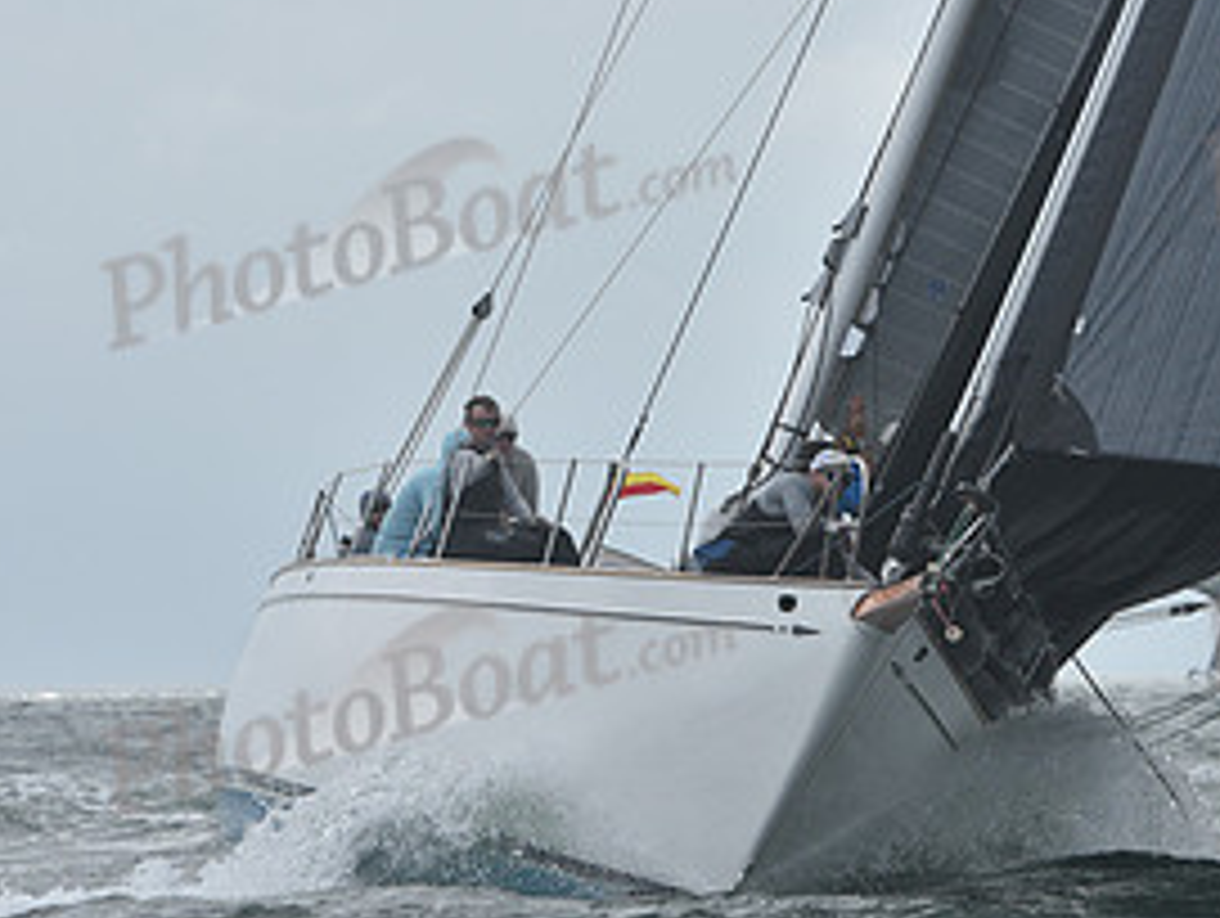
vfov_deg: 4.4
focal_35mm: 339
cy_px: 403
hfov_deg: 5.8
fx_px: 11964
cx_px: 972
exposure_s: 1/1250
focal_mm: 165
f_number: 6.3
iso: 200
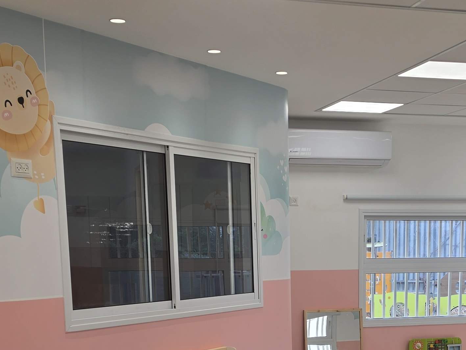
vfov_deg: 21.6
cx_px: 337
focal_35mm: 65
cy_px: 372
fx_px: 875
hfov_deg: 29.4
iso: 20
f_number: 1.4
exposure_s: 1/180
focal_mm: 6.5
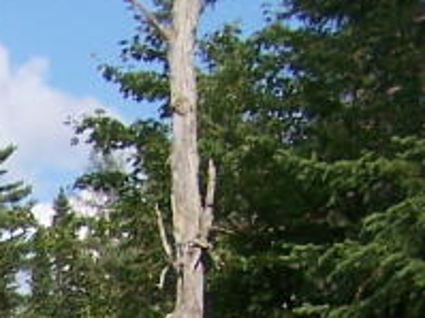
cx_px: -493
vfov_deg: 7.2
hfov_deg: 9.3
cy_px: 702
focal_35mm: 196
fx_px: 2405
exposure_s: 1/1000
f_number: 2.8
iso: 80
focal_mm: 6.3
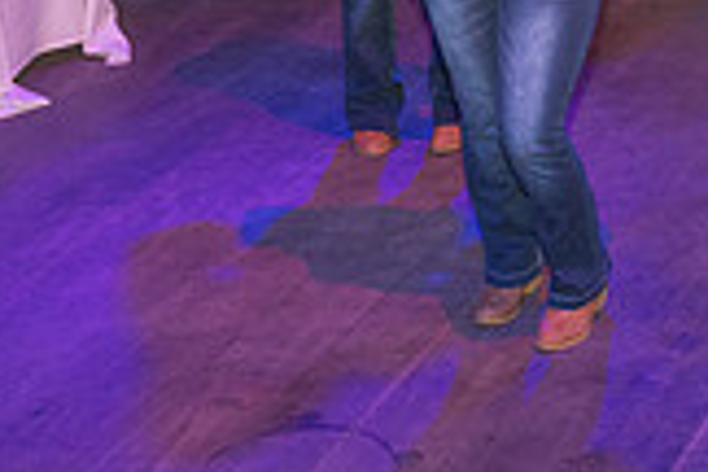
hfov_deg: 16.5
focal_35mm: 120
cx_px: 778
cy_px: -216
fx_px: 2360
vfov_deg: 11.0
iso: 1000
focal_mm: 33.5
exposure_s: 1/200
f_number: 4
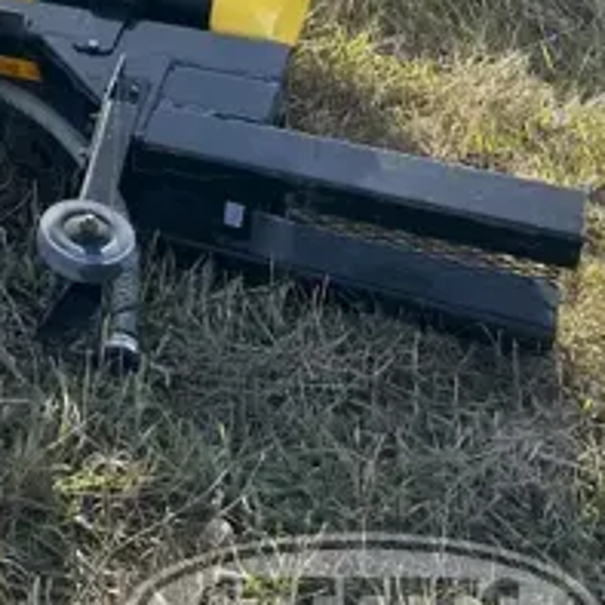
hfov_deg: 21.0
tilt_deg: -19.9
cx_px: -316
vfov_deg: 24.0
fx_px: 1364
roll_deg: +2.3
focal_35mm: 69
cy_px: 6
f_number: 1.78
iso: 80
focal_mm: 6.86
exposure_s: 1/1473
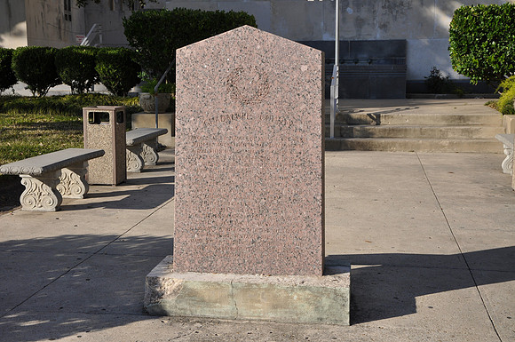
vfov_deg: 23.7
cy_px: 171
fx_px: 814
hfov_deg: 35.1
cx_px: 258
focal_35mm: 57
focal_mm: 38
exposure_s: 1/200
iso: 200
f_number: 7.1
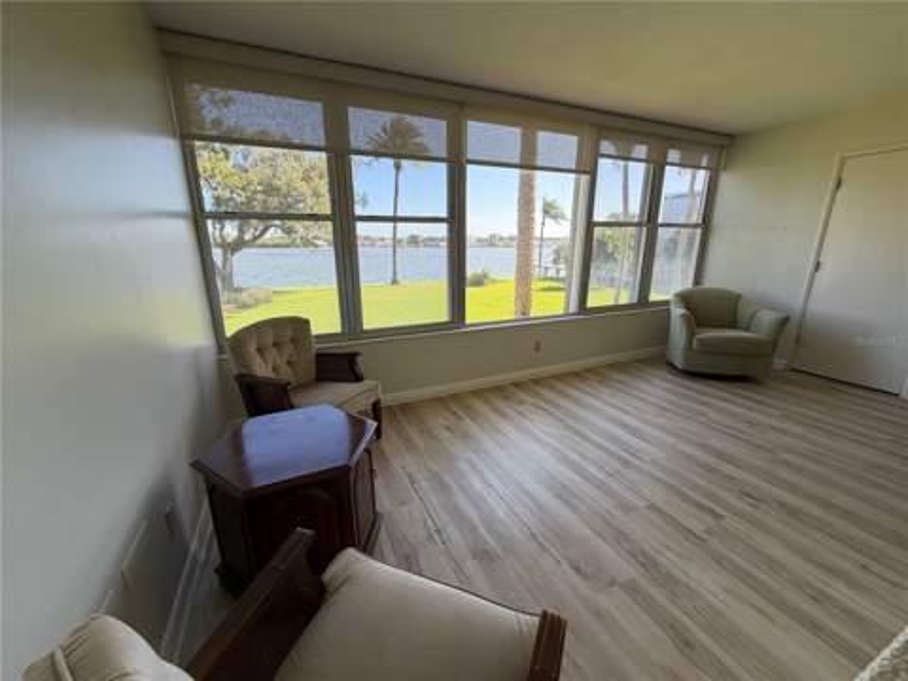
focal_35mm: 14
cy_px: 340
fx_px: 367
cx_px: 454
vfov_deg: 85.7
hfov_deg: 102.1
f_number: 2.2
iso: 64
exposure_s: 1/121
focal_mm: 2.22
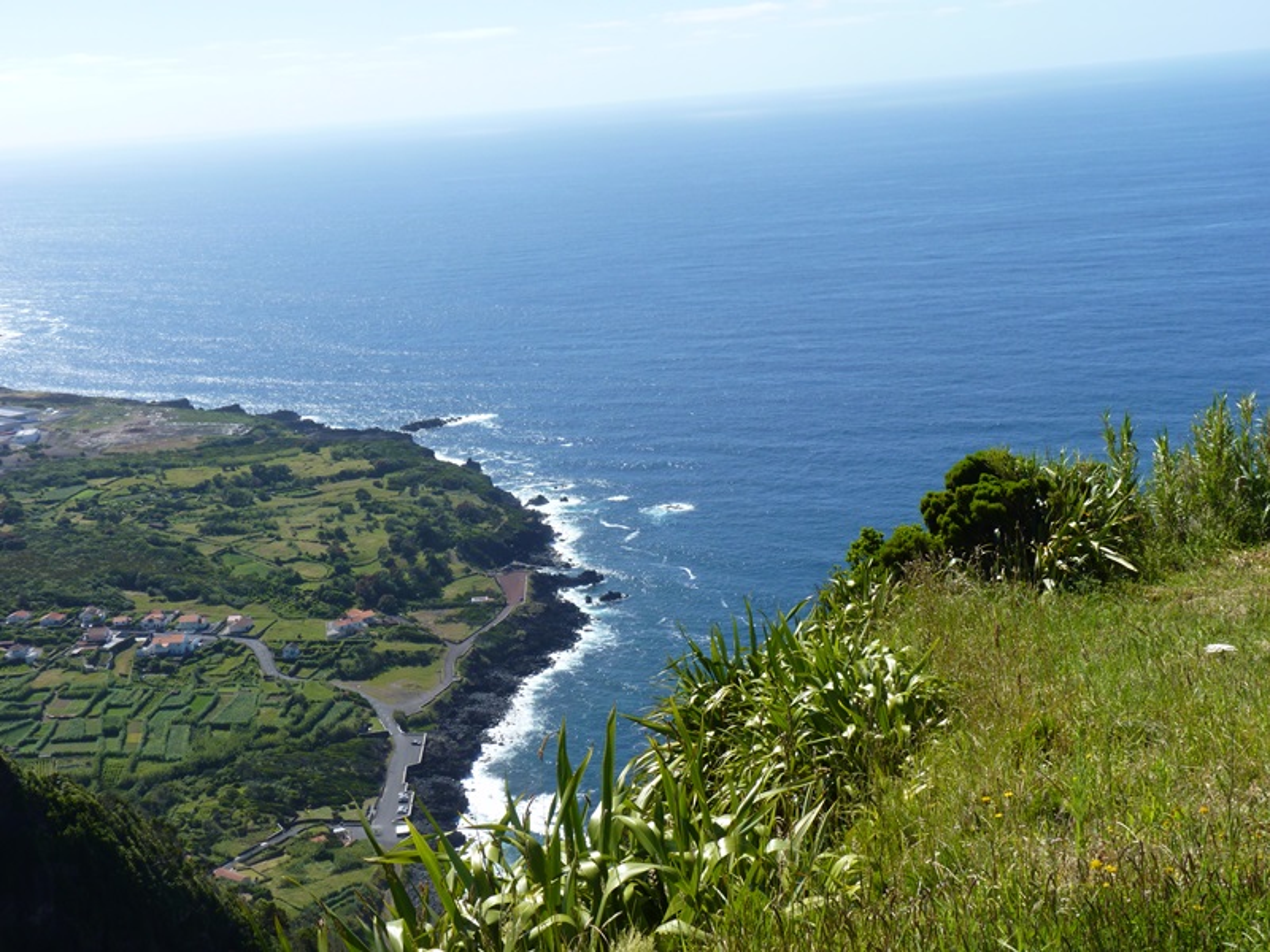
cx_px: 635
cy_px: 476
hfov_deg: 36.2
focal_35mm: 53
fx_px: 1944
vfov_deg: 27.5
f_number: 5.6
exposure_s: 1/250
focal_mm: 9.5
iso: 80
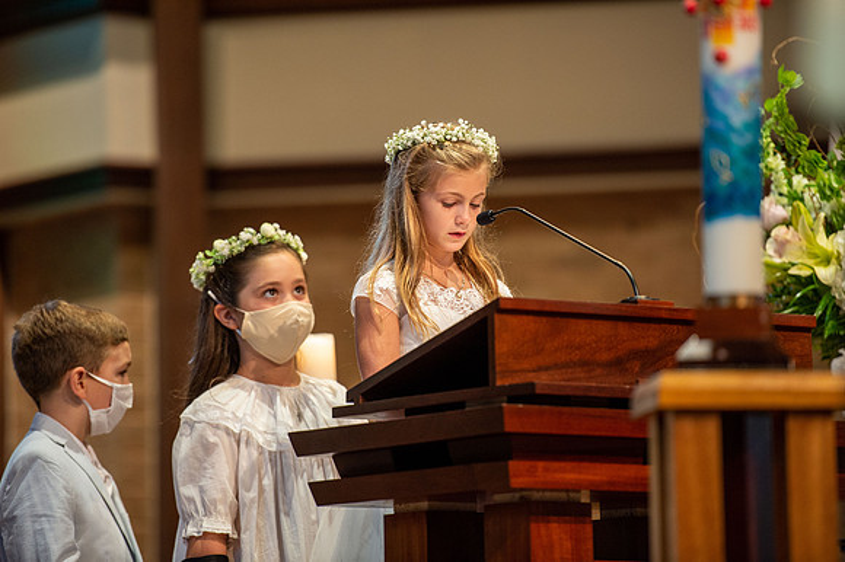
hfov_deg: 10.3
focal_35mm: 200
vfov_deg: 6.9
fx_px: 4692
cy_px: 281
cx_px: 422
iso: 1600
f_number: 2.8
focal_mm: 200
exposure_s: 1/125
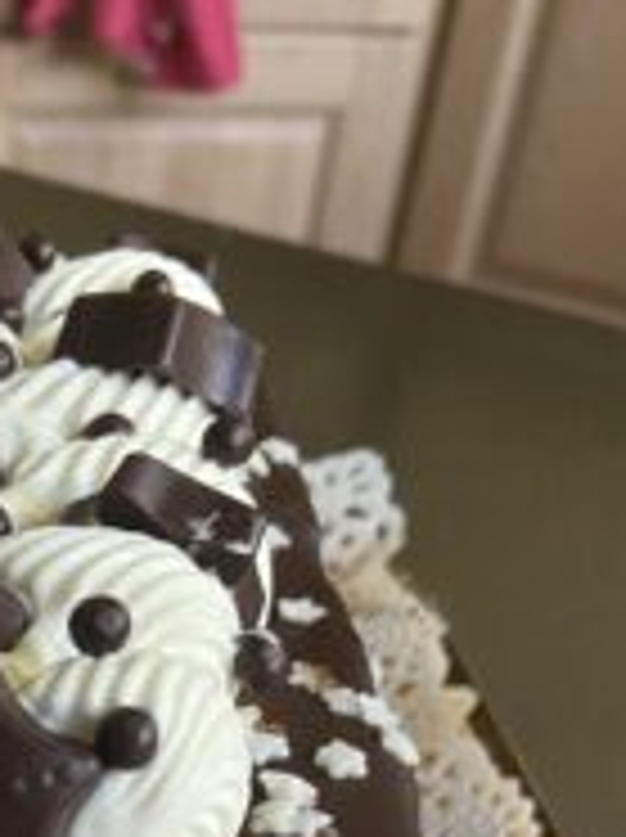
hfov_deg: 20.0
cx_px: -70
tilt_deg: -41.1
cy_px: 1017
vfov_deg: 25.0
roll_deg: -4.4
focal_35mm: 70
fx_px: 1692
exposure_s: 1/60
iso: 320
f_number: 1.8
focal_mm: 4.25
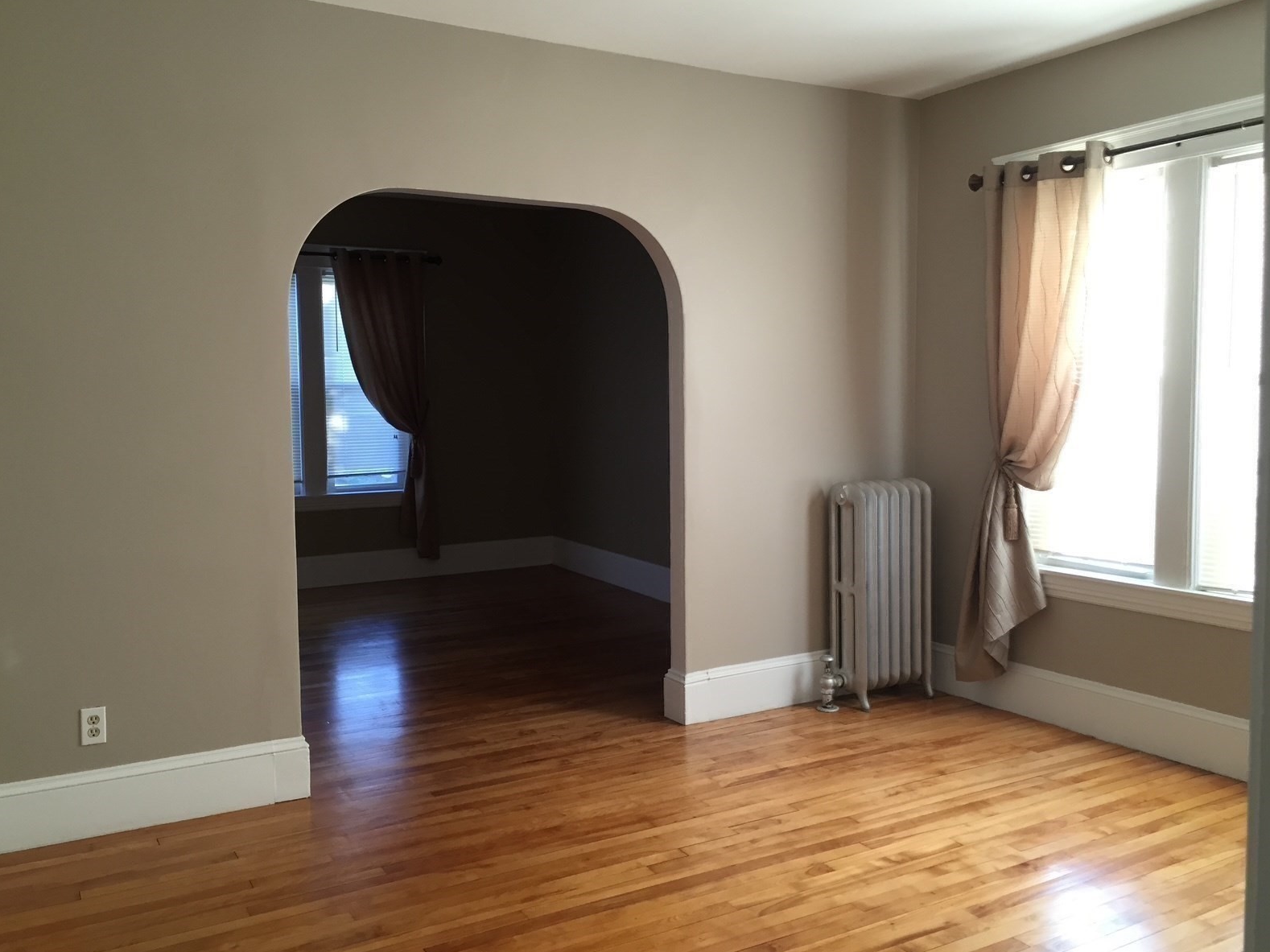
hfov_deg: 60.0
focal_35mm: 30
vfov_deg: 46.8
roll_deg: +1.5
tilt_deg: -4.0
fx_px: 1100
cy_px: 465
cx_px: 615
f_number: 2.2
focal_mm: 4.15
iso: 64
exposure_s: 1/30
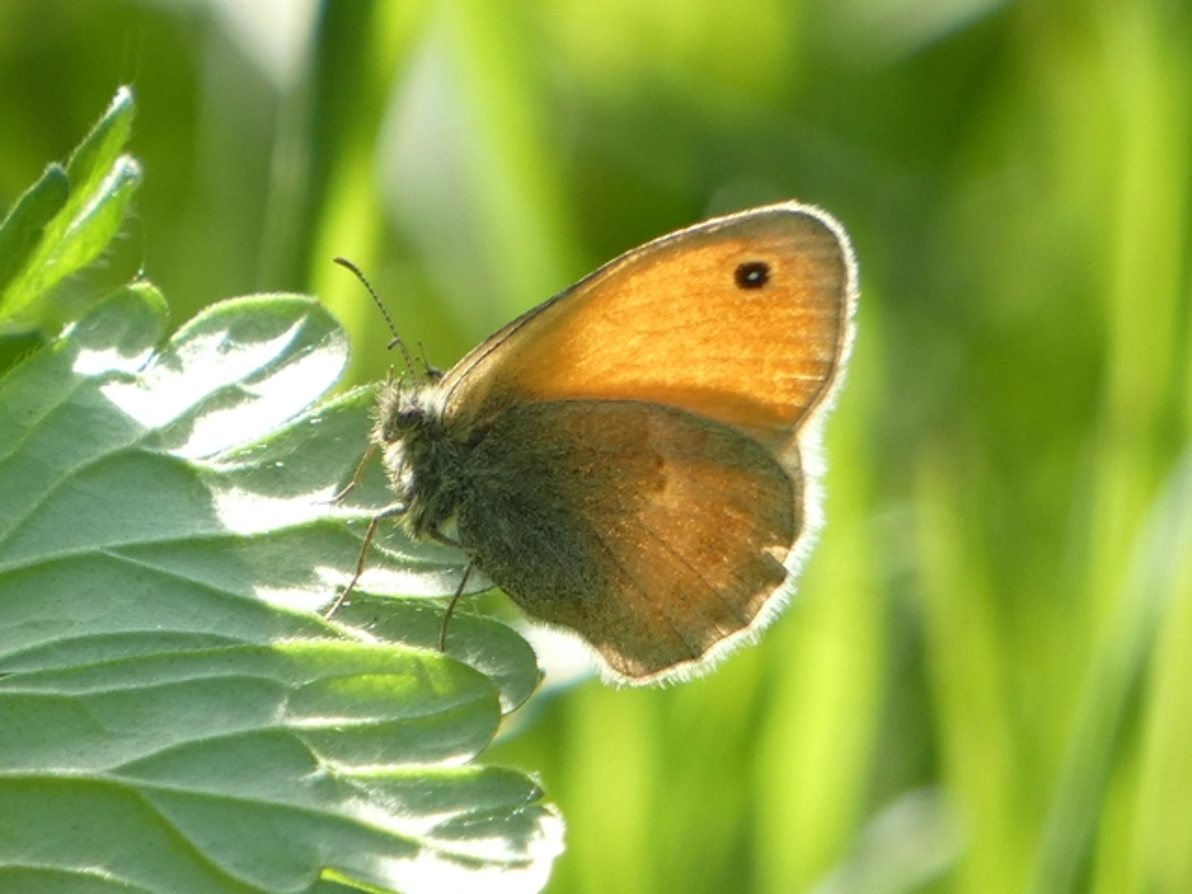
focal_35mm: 917
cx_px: 596
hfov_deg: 2.2
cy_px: 447
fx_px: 31577
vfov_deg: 1.6
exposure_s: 1/125
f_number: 5.6
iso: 200
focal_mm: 164.2
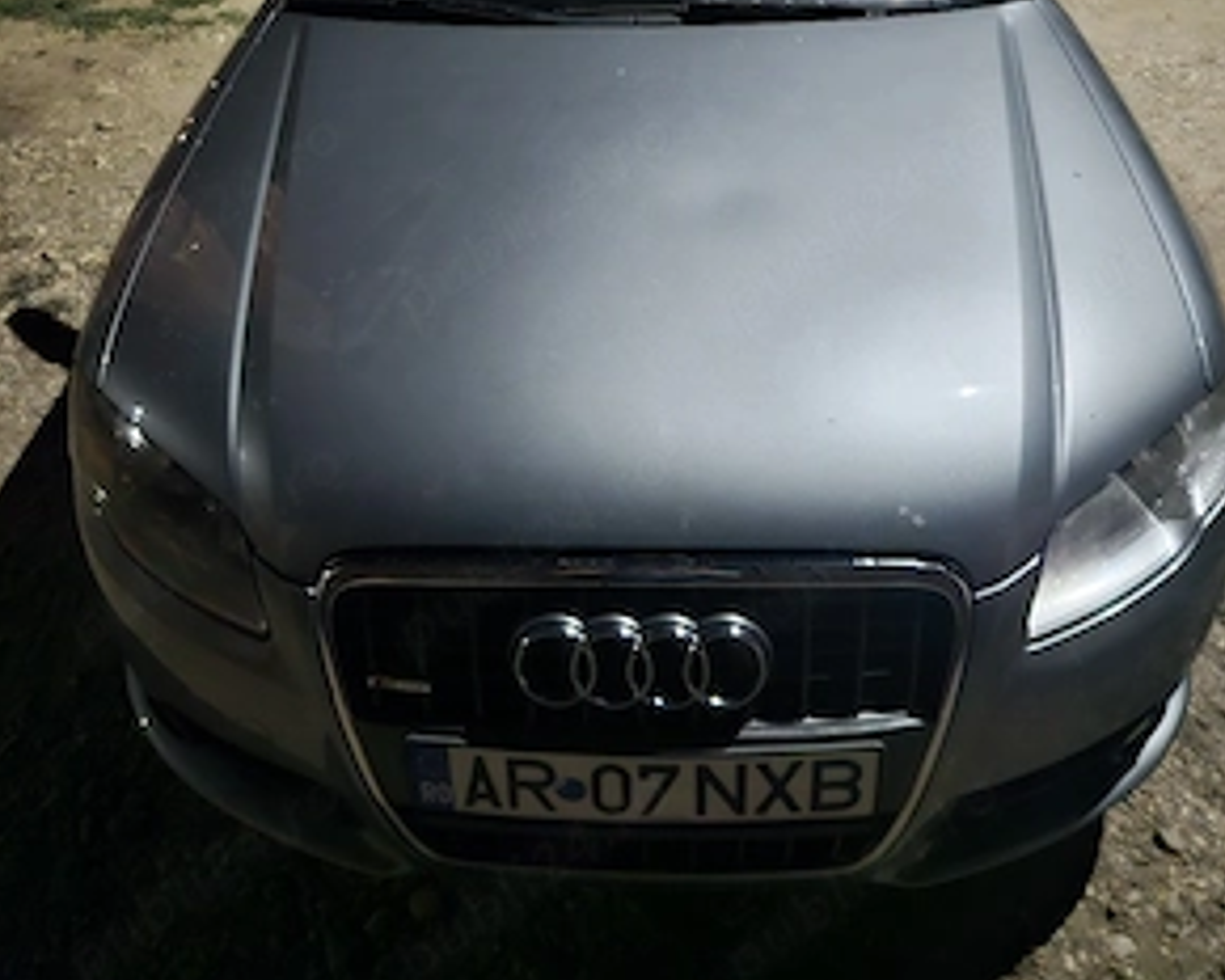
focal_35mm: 31
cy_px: 270
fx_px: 1124
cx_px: 617
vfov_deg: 45.8
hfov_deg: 57.2
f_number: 1.8
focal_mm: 5.4
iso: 1250
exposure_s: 1/16.7
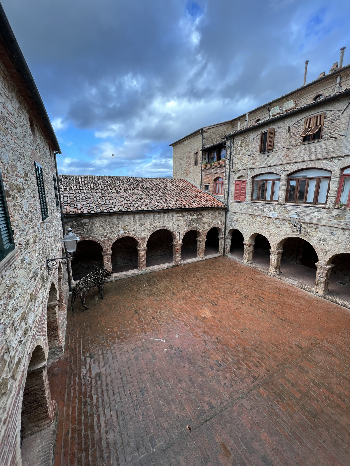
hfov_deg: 89.9
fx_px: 175
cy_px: 233
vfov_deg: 106.2
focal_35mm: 13
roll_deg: -0.2
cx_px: 175
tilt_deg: -12.3
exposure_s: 1/221
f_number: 1.8
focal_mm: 1.57
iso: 32
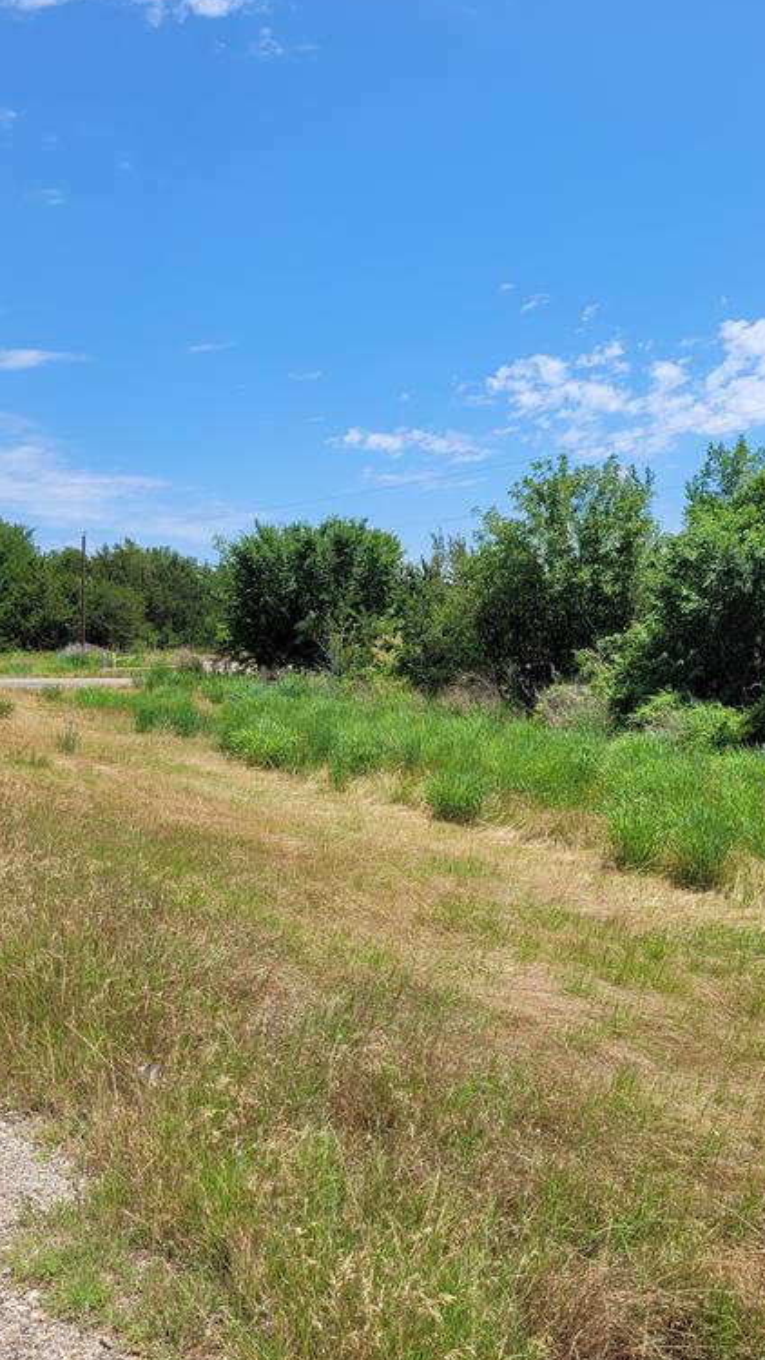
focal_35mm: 29
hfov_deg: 40.2
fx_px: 1046
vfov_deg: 66.1
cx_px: 404
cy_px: 673
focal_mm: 5.4
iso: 40
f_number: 1.8
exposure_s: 1/2339
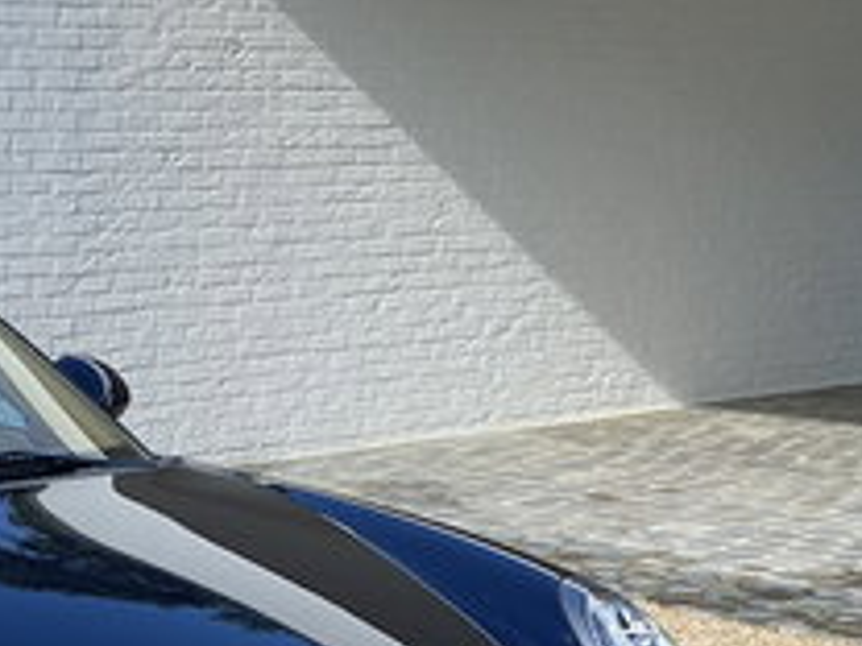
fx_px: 2391
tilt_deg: -16.1
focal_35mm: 96
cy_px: 791
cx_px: -108
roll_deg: -0.6
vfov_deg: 14.8
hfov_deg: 19.5
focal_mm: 4.25
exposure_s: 1/669
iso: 32
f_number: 1.8
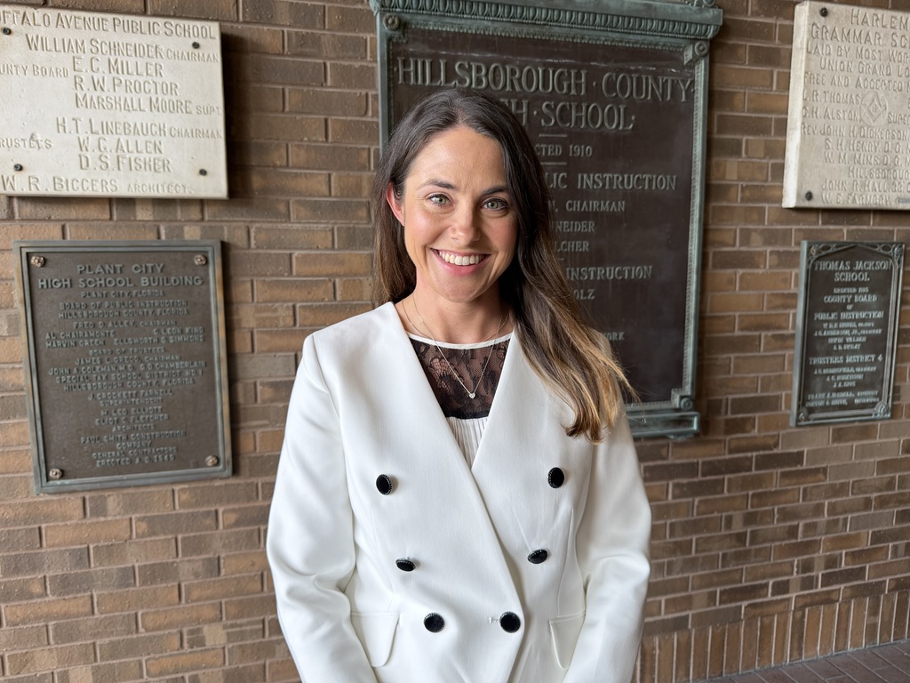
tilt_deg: -6.8
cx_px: 455
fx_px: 631
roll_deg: +0.9
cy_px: 342
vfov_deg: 56.8
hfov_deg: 71.6
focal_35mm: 24
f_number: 1.78
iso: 80
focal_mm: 6.76
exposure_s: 1/121
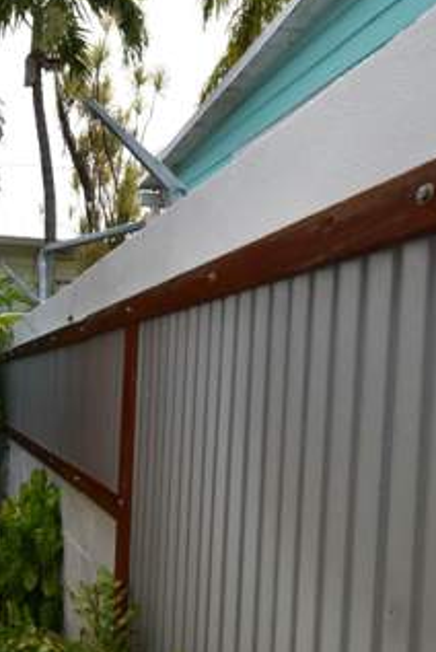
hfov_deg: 35.2
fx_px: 616
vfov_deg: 55.0
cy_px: 412
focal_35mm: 34
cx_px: -2
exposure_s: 1/200
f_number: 9
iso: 100
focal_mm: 10
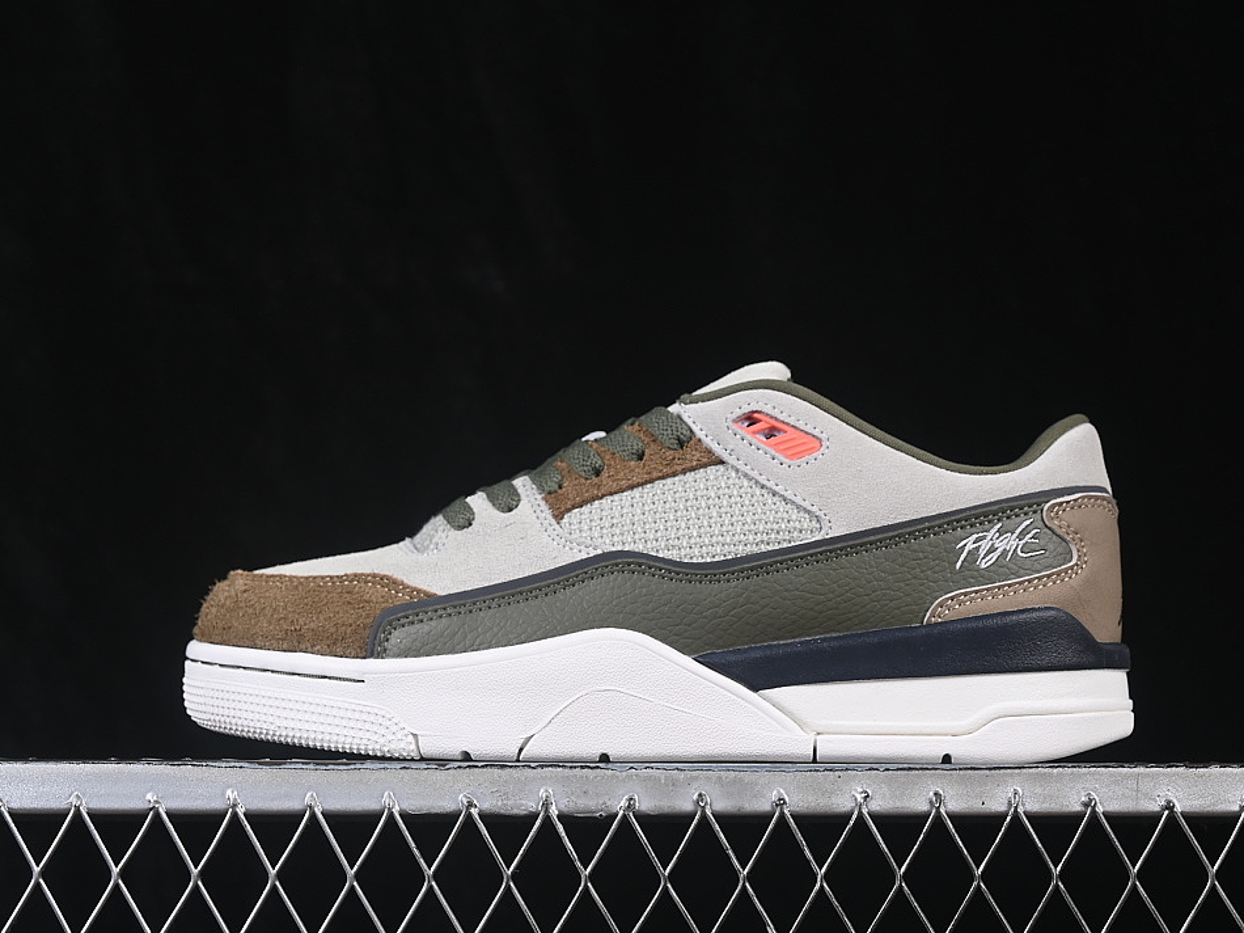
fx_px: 2946
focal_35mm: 82
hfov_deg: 23.8
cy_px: 469
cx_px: 669
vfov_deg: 18.0
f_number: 8
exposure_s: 1/80
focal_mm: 50
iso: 160
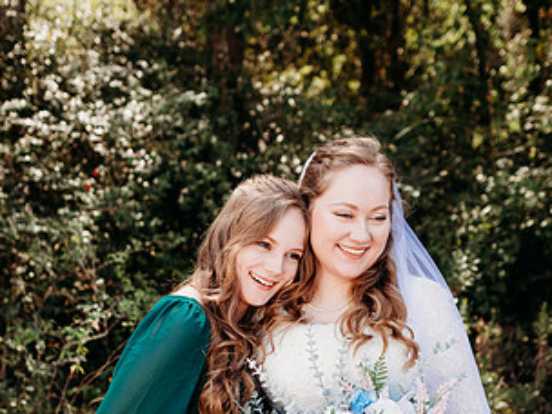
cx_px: 280
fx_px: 702
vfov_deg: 32.2
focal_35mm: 44
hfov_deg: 42.9
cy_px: 317
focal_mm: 24
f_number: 2.2
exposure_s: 1/800
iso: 100
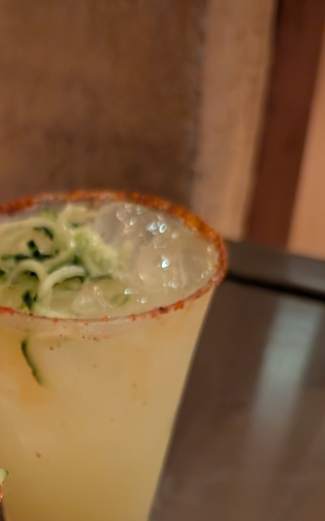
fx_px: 836
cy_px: 456
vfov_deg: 33.0
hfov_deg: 20.7
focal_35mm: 59
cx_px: -50
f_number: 1.68
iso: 5925
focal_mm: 6.9
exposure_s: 1/16.8
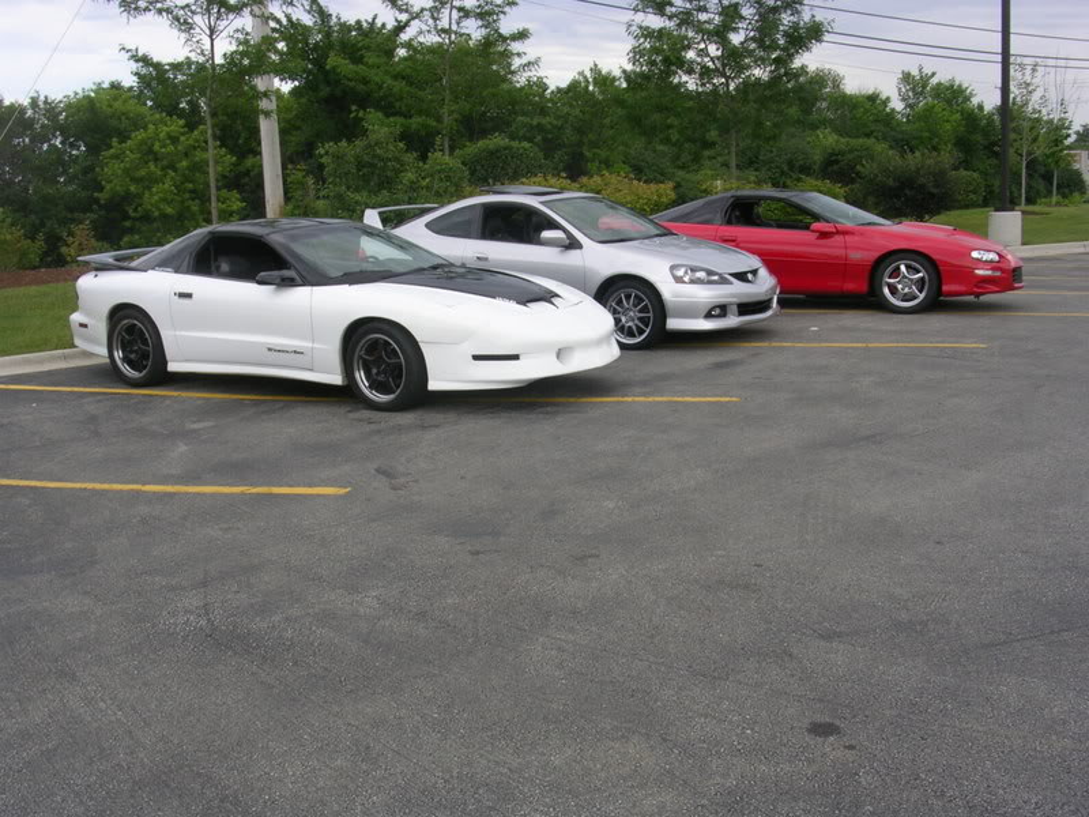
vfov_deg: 35.1
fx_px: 1290
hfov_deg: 45.8
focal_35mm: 41
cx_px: 544
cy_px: 408
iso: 50
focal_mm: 6.2
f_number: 5.8
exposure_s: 1/132
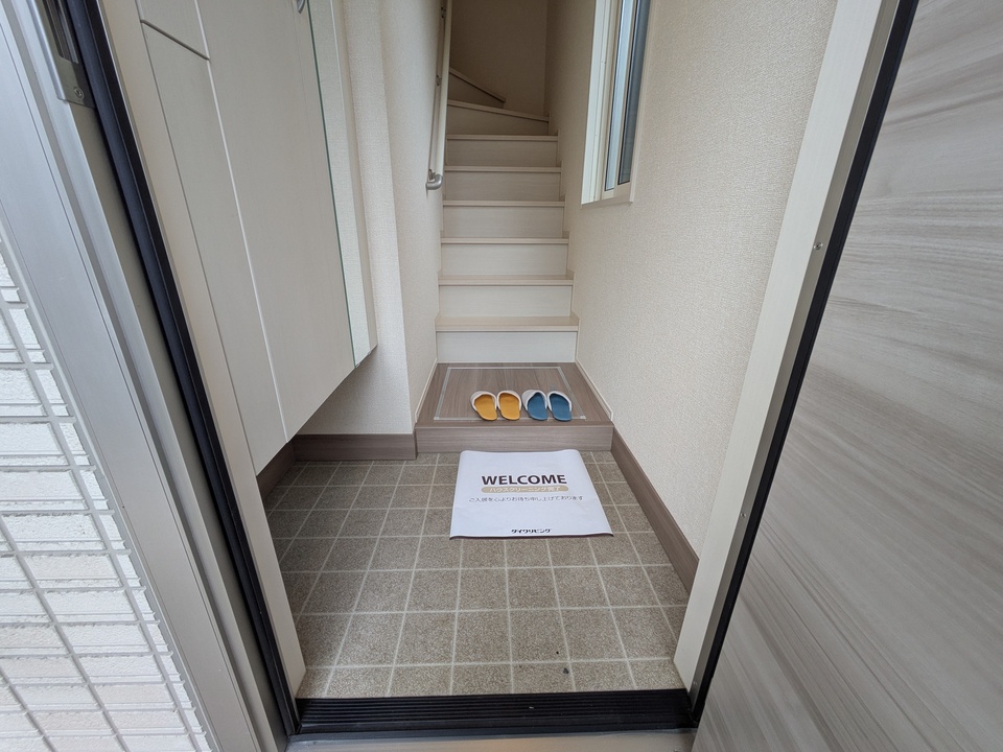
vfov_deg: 85.7
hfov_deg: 102.1
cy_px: 376
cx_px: 502
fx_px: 406
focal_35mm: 14
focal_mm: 1.83
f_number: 2.2
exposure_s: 1/60
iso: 59
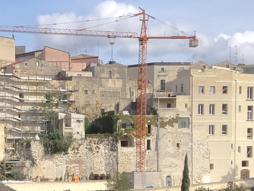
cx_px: 13
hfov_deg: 19.0
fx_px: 741
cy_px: 267
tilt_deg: -7.7
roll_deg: +2.5
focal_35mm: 101
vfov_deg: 13.9
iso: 20
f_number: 1.8
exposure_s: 1/1350
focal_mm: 4
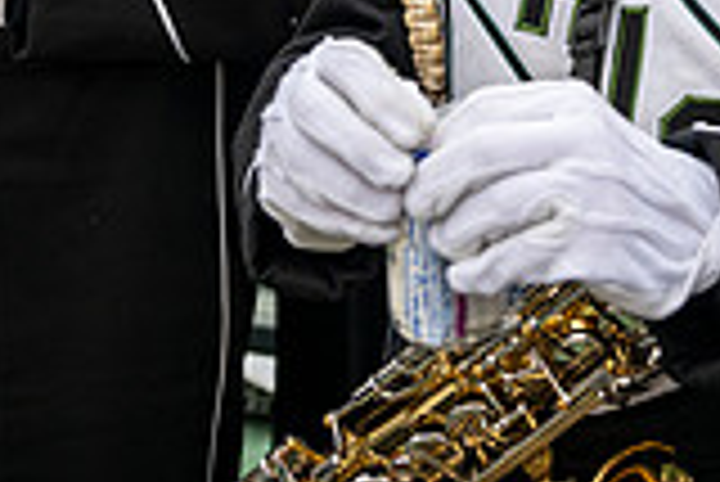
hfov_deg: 23.3
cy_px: -340
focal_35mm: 87
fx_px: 1742
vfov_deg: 14.2
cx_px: 454
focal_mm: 24
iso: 160
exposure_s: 1/500
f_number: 2.8
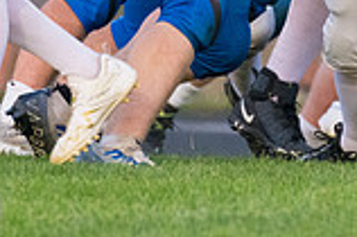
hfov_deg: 1.4
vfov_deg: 0.9
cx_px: 255
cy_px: -157
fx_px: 14572
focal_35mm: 1471
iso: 3200
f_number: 5.6
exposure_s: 1/1250
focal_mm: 400
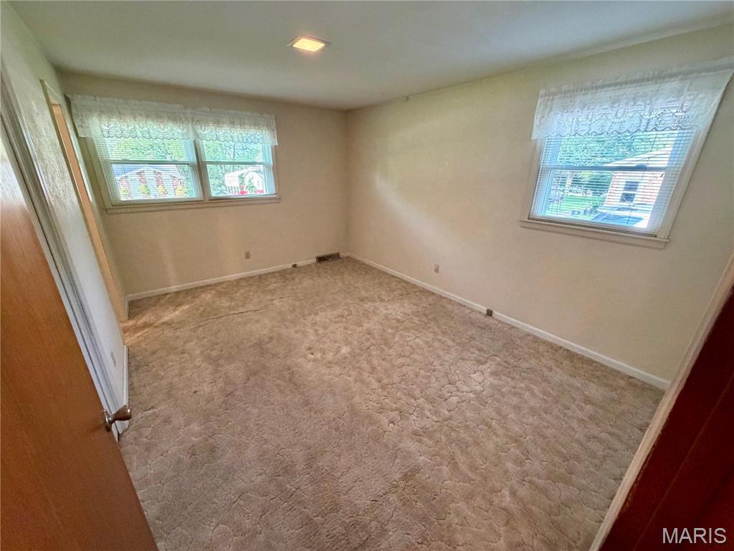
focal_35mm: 14
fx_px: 297
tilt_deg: -21.0
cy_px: 276
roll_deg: -0.6
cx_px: 367
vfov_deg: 85.7
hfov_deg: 102.1
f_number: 2.2
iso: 400
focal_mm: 2.22
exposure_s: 1/60
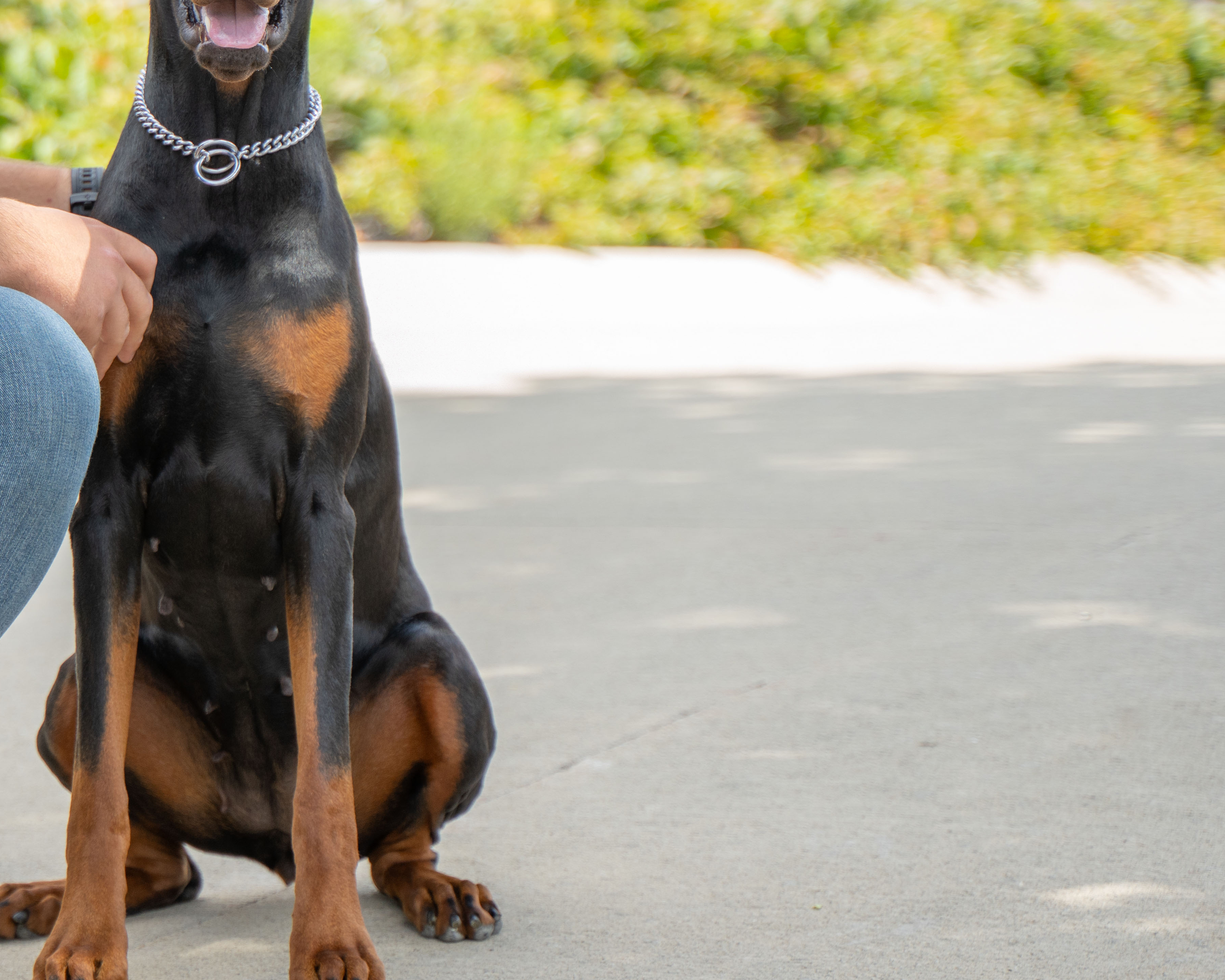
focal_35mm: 146
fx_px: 5294
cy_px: 283
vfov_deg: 10.6
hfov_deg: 12.8
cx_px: -271
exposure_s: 1/500
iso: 160
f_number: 3.2
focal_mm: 59
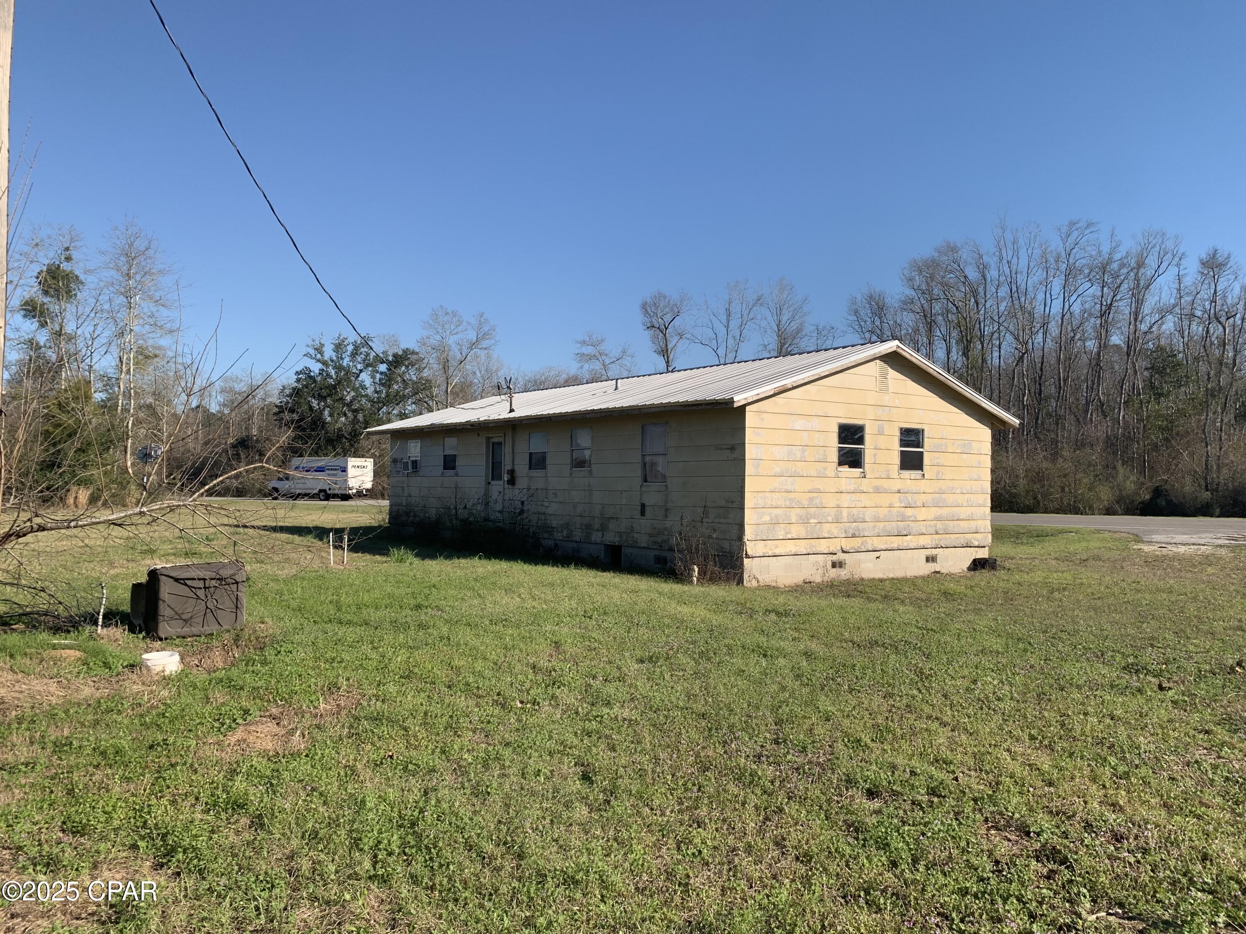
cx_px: 623
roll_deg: -0.7
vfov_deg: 53.1
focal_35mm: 26
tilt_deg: +1.2
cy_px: 467
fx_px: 936
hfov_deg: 67.3
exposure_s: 1/2114
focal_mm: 4.25
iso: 25
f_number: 1.8
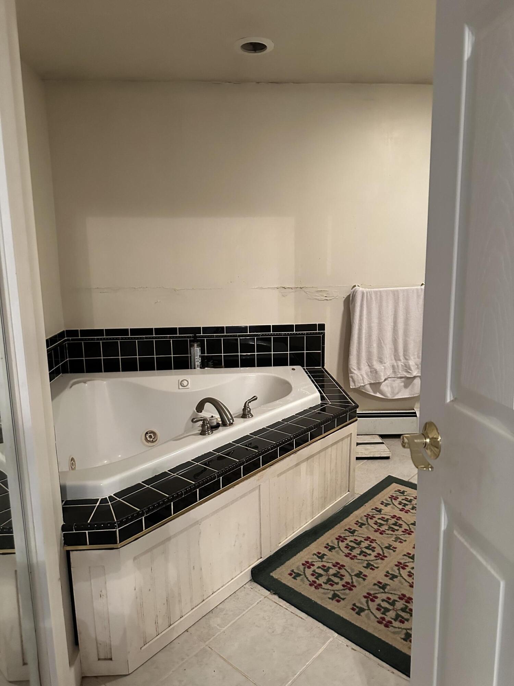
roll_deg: +1.7
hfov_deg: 56.8
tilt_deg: -8.7
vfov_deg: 71.6
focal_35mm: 24
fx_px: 475
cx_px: 257
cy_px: 343
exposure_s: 1/40
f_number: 1.78
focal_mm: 6.86
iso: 800
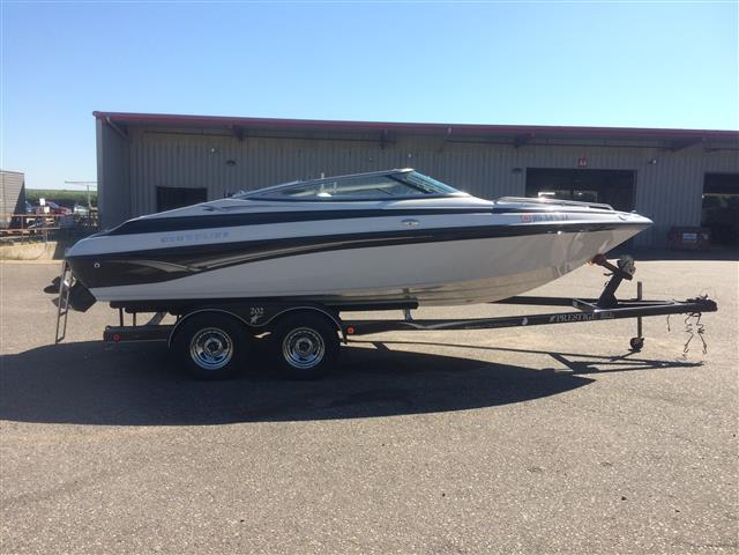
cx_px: 370
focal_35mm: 29
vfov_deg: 48.2
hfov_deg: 61.7
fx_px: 619
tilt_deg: -6.6
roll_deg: -1.7
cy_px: 278
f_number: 2.2
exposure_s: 1/1368
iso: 32
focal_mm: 4.15
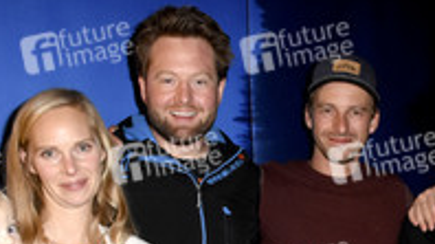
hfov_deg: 25.6
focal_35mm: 82
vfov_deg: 14.1
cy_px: 323
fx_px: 947
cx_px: 326
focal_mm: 23
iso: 1600
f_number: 6.3
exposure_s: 1/60
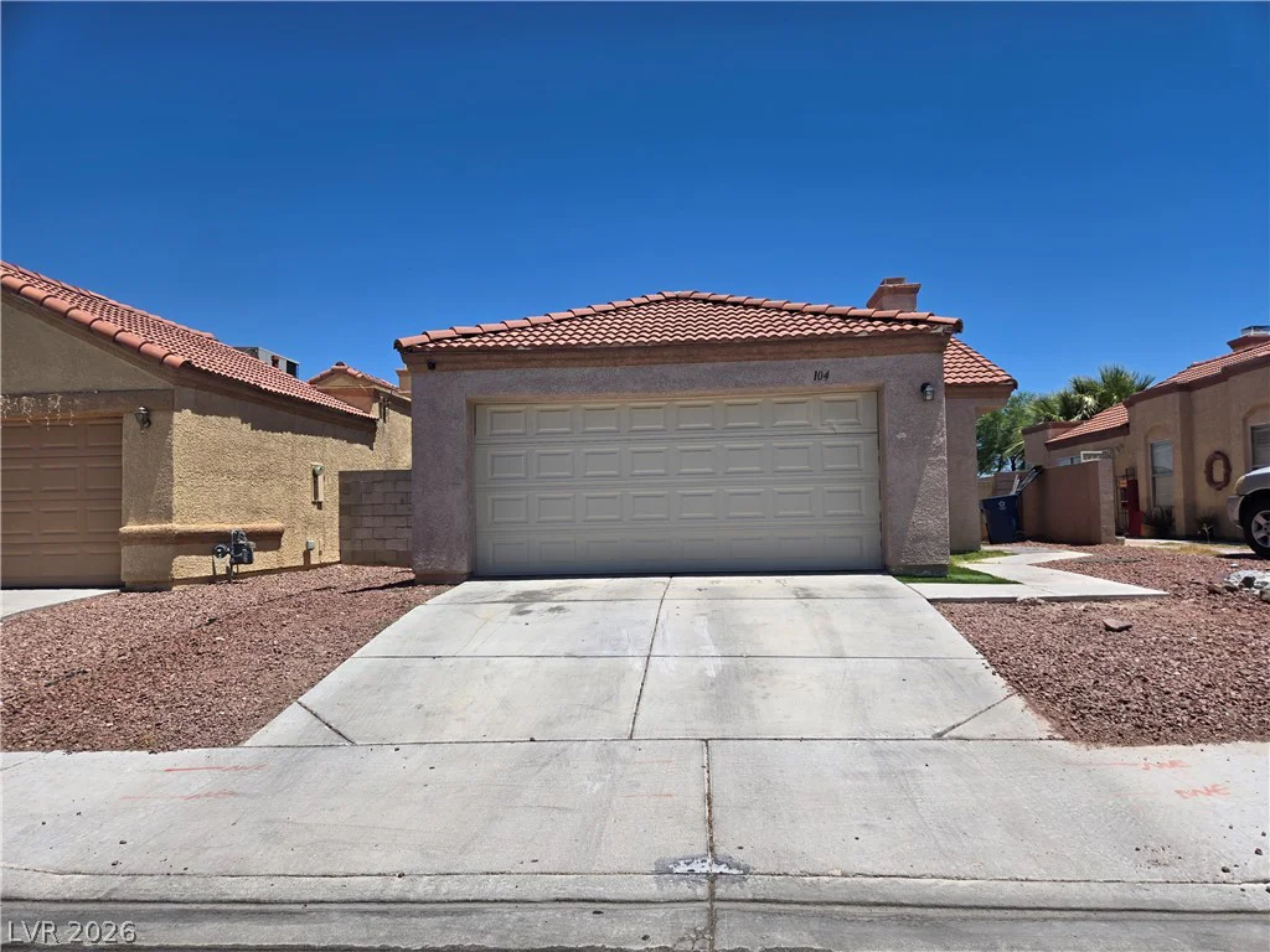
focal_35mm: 23
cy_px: 476
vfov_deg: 58.9
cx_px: 635
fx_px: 844
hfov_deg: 73.9
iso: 25
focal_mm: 5.4
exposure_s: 1/2969
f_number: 1.8
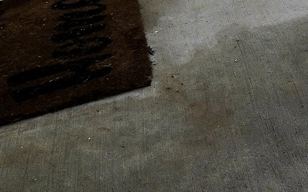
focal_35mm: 89
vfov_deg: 10.7
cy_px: -362
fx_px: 747
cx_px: 684
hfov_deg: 15.8
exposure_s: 1/100
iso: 100
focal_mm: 10
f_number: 6.3
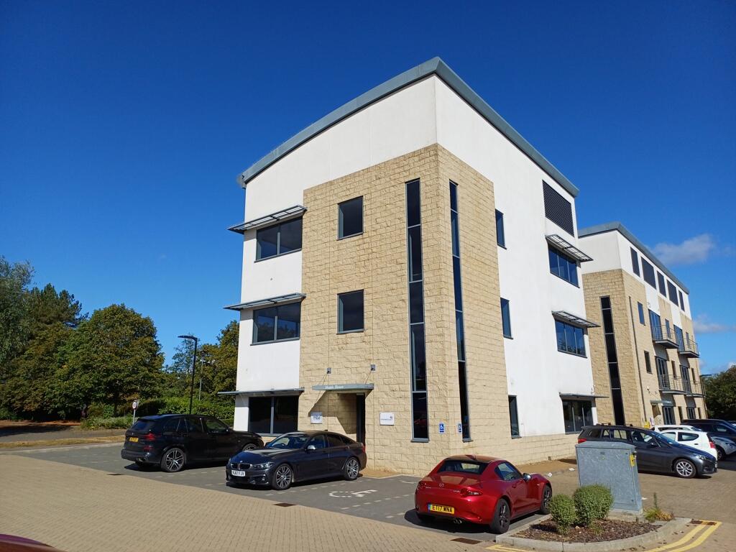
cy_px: 276
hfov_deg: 69.4
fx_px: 532
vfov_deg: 54.9
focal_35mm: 25
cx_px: 368
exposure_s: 1/2381
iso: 50
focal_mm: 4.65
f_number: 1.8
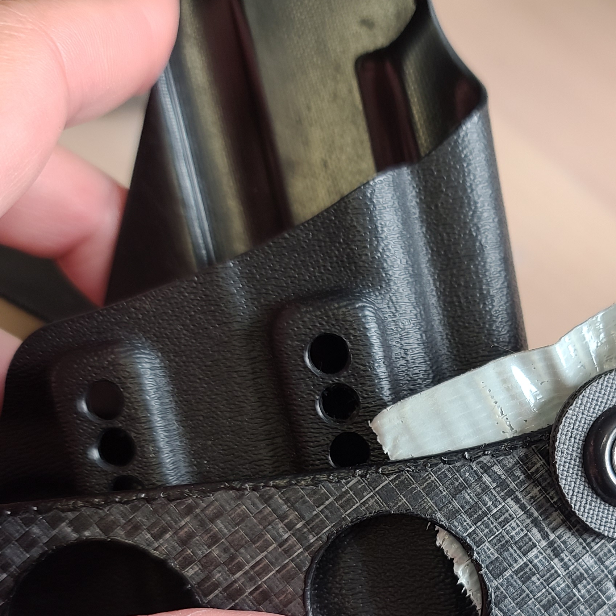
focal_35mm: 52
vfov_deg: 31.9
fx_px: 1047
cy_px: 493
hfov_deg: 31.9
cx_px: 499
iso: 50
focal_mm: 7
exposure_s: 1/60
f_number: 1.8
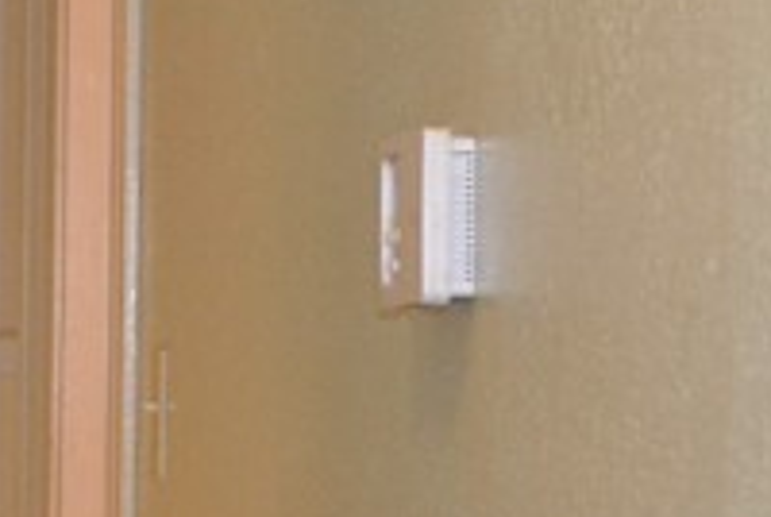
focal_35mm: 195
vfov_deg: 7.1
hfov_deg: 10.2
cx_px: -320
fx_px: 4182
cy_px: 359
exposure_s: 1/60
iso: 1800
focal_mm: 24
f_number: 4
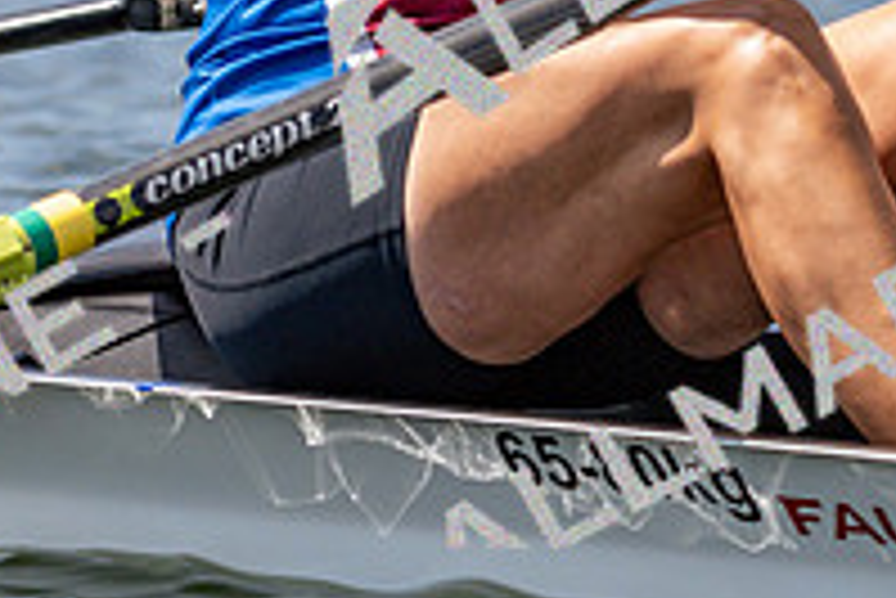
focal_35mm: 582
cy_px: -223
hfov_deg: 3.5
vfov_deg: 2.4
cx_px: -59
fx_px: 14495
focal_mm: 200
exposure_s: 1/2000
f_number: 5.6
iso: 320
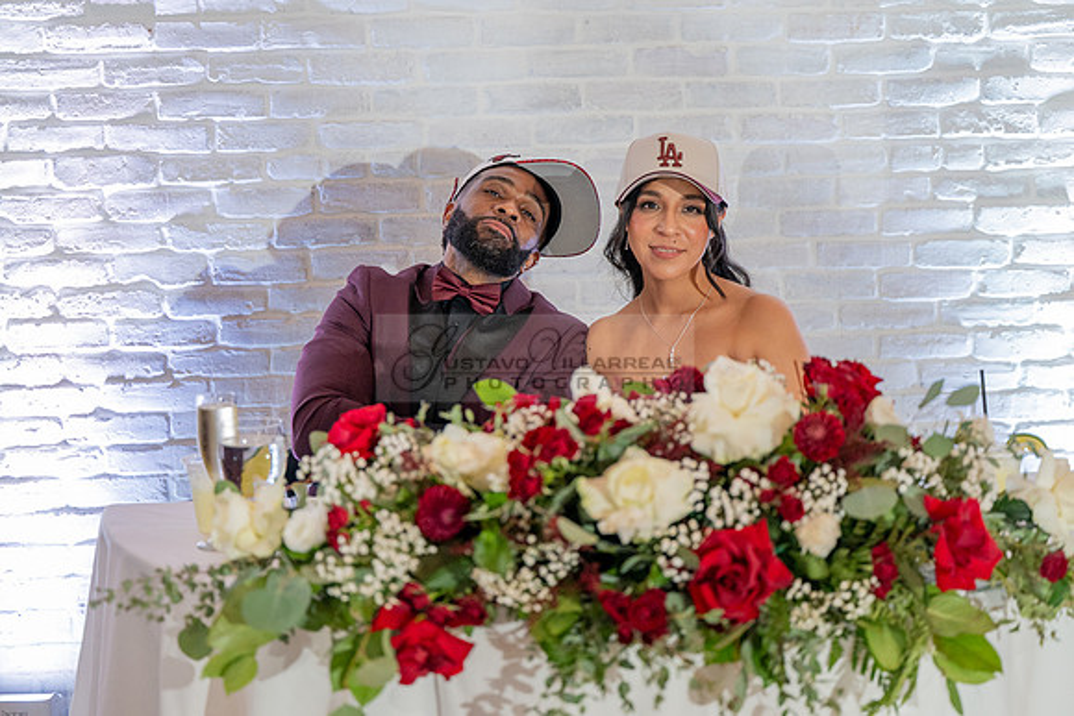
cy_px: 358
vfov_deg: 19.5
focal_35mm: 70
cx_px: 537
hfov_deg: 28.8
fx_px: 2089
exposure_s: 1/125
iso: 1600
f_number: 2.8
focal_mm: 70
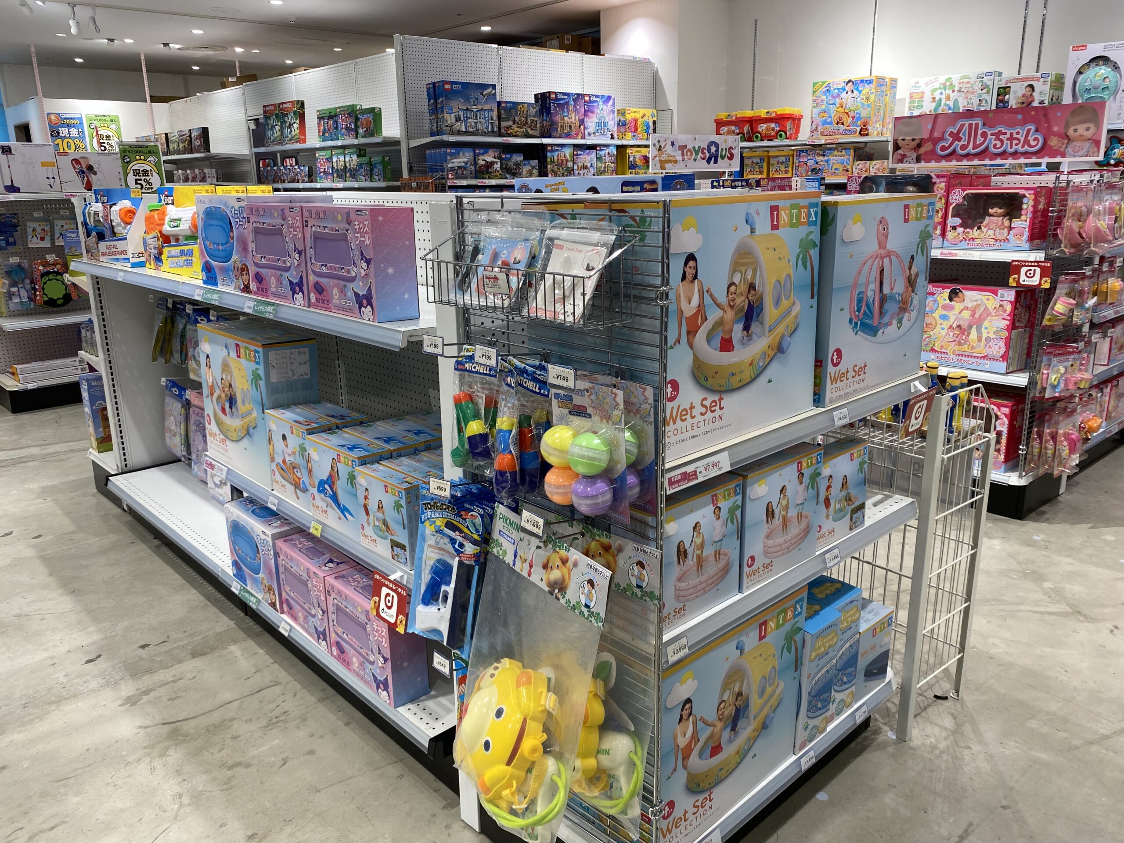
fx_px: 844
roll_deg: +1.0
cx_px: 562
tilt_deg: -17.3
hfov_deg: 67.3
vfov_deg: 53.1
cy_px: 422
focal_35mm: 26
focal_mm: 4.25
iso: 64
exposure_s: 1/120
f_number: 1.8
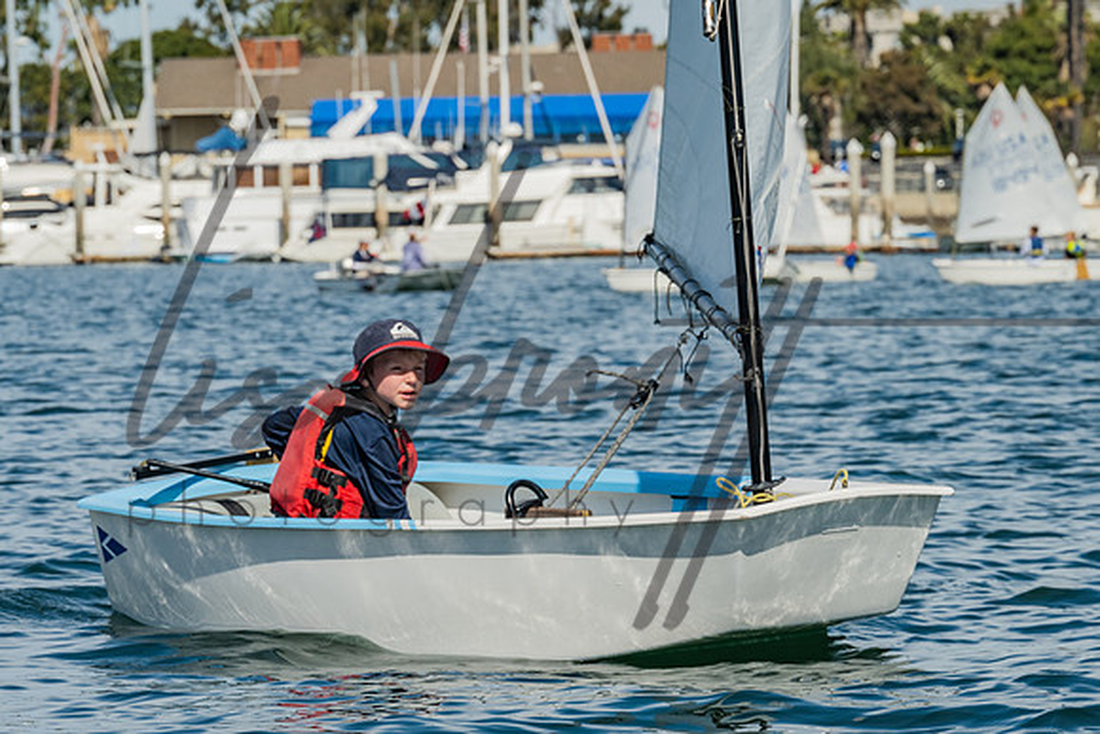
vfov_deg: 6.9
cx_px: 524
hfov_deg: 10.3
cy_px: 364
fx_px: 6086
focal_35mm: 199
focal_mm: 155
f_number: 10
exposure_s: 1/320
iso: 250
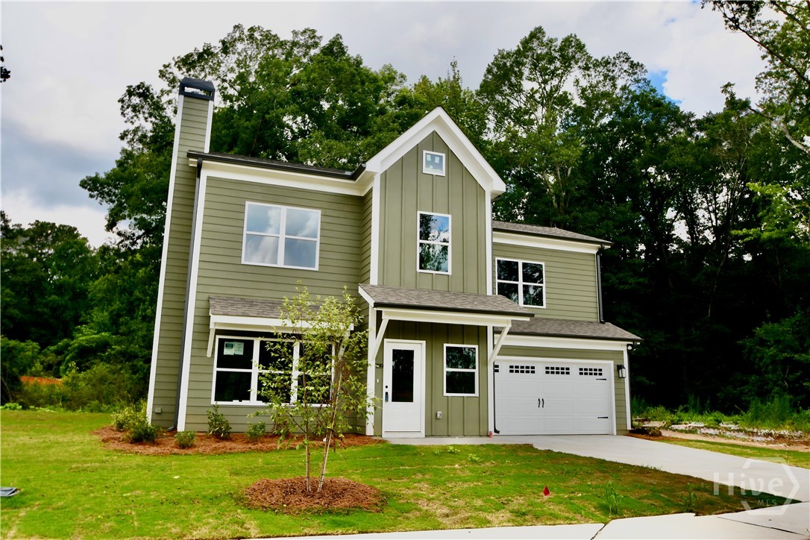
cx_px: 405
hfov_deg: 67.4
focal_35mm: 27
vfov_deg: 47.9
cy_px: 270
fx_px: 607
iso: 180
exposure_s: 1/250
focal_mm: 18
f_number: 8
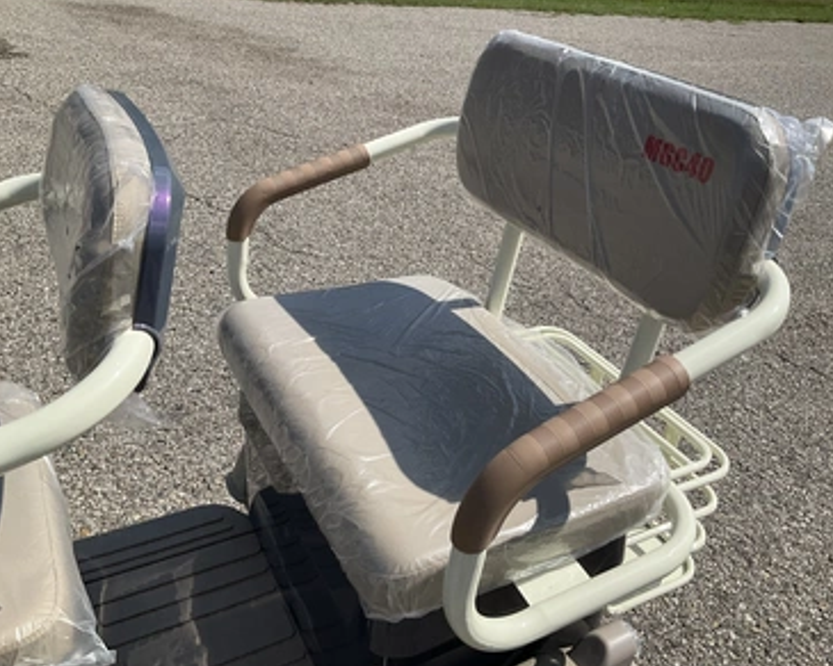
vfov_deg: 47.1
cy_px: 331
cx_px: 450
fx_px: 764
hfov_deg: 57.1
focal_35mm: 31
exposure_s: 1/2538
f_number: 1.8
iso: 25
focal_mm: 3
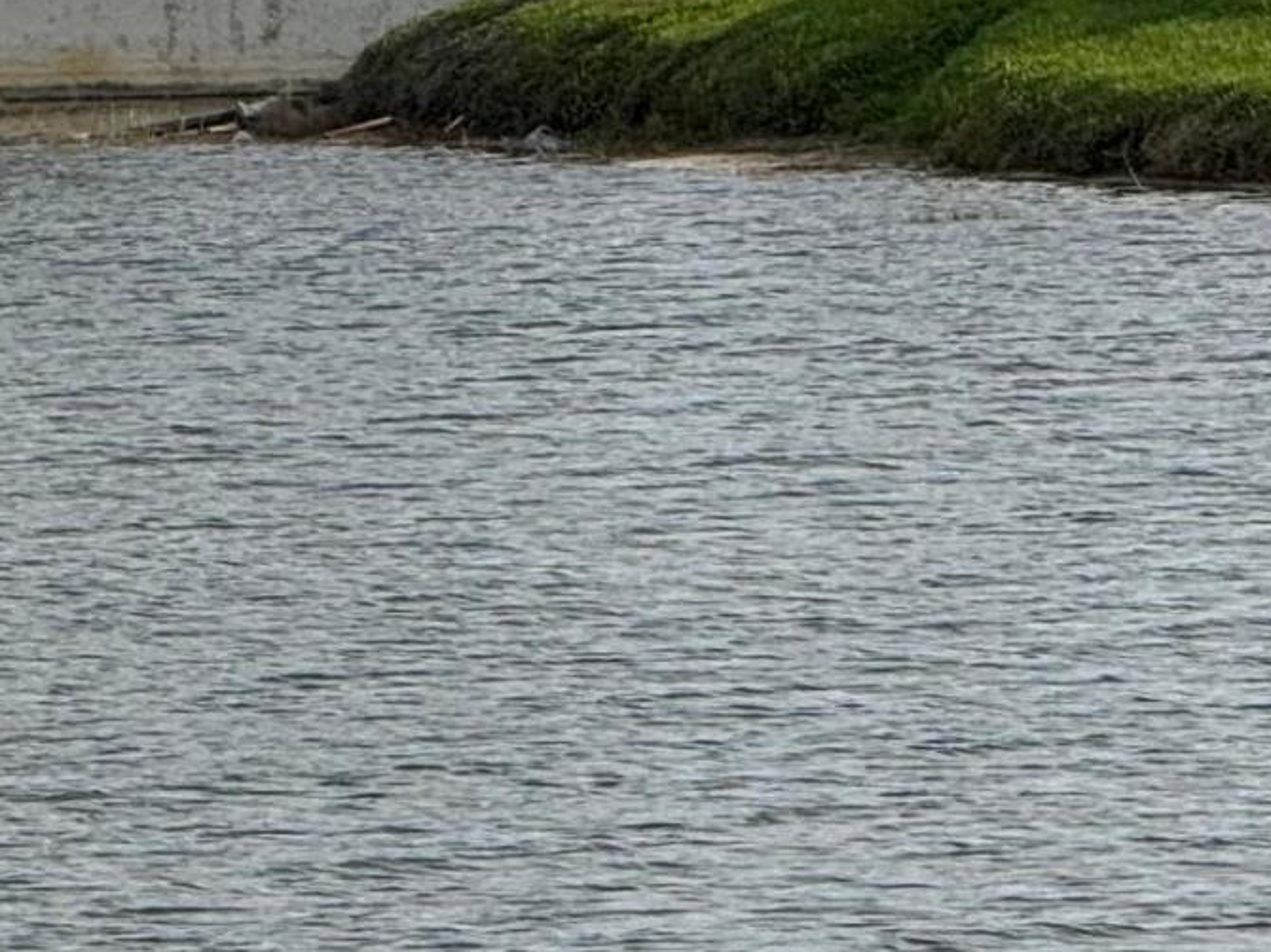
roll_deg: +1.5
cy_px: -209
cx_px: -683
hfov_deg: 3.8
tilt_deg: +0.5
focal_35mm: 516
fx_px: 18939
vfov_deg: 2.9
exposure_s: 1/1294
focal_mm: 15.66
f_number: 2.8
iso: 50
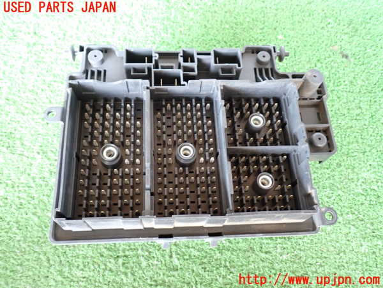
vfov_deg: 44.2
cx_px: 192
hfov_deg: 56.8
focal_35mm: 32
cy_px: 144
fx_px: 354
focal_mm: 5.79
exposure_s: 1/30
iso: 500
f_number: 2.4
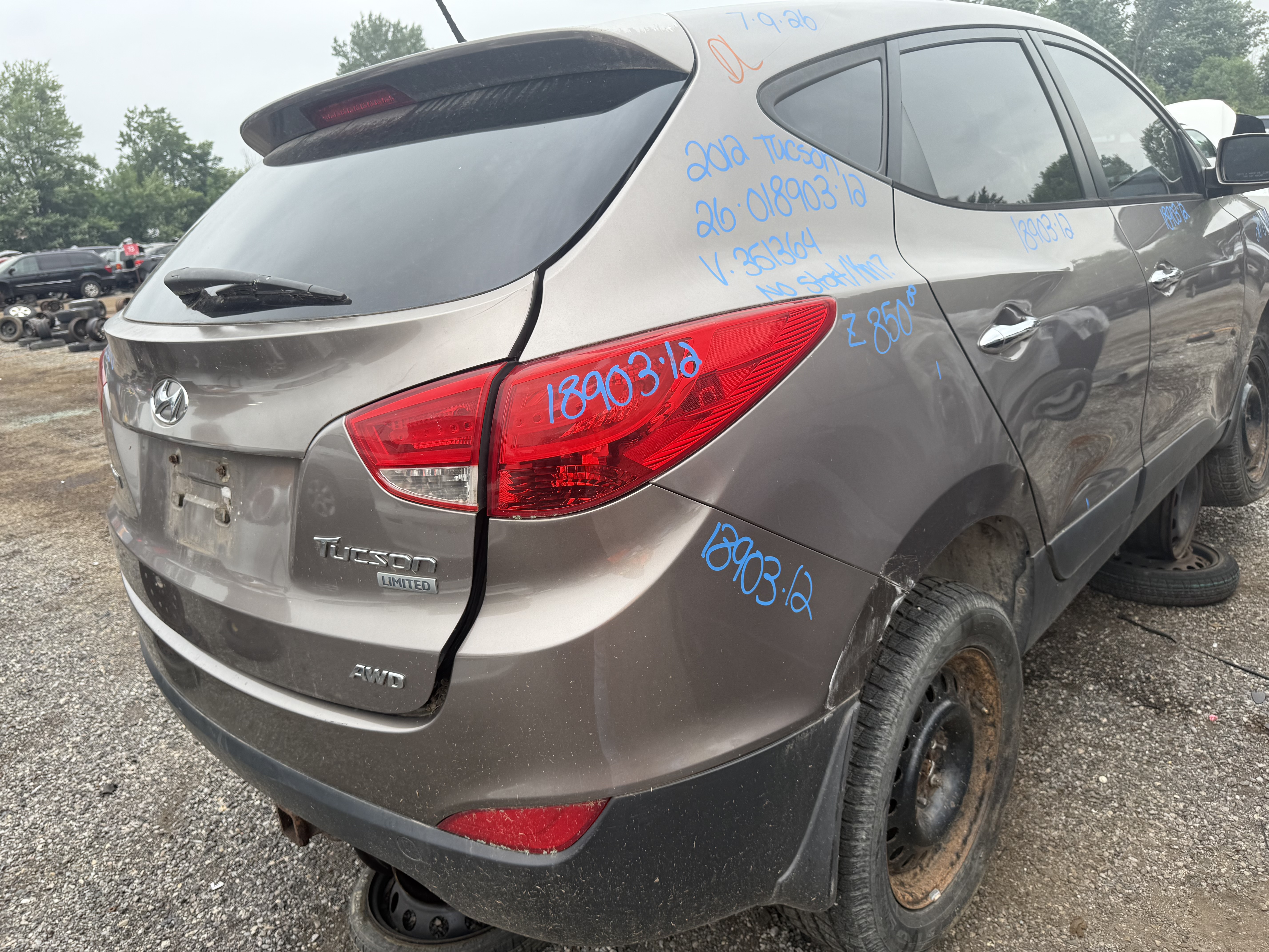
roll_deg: +5.7
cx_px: 634
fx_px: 880
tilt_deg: -17.1
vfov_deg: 56.8
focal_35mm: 24
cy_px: 476
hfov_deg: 71.6
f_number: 1.78
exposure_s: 1/264
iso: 80
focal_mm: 6.76
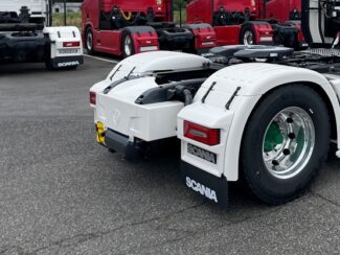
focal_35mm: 48
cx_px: 307
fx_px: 472
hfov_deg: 37.1
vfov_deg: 29.2
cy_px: 29
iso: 32
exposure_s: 1/1416
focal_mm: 4.2
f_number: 1.6
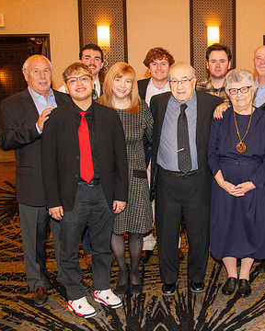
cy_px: 171
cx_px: 241
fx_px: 441
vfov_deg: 41.2
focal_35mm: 45
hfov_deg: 31.8
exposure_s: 1/60
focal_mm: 28
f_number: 5.6
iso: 2000
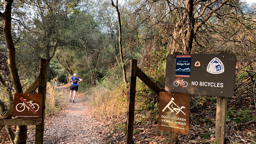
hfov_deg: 66.1
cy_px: 80
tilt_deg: +5.0
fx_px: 197
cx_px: 129
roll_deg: -4.8
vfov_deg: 40.1
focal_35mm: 29
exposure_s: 1/122
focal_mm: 4.25
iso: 32
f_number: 1.8
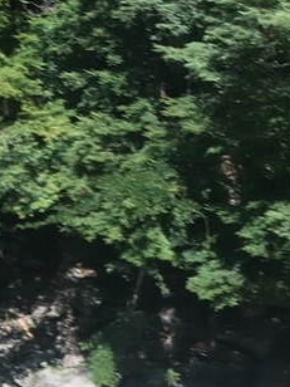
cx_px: -166
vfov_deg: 16.9
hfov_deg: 12.4
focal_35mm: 113
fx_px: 1262
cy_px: 408
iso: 25
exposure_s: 1/288
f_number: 2.2
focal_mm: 4.15
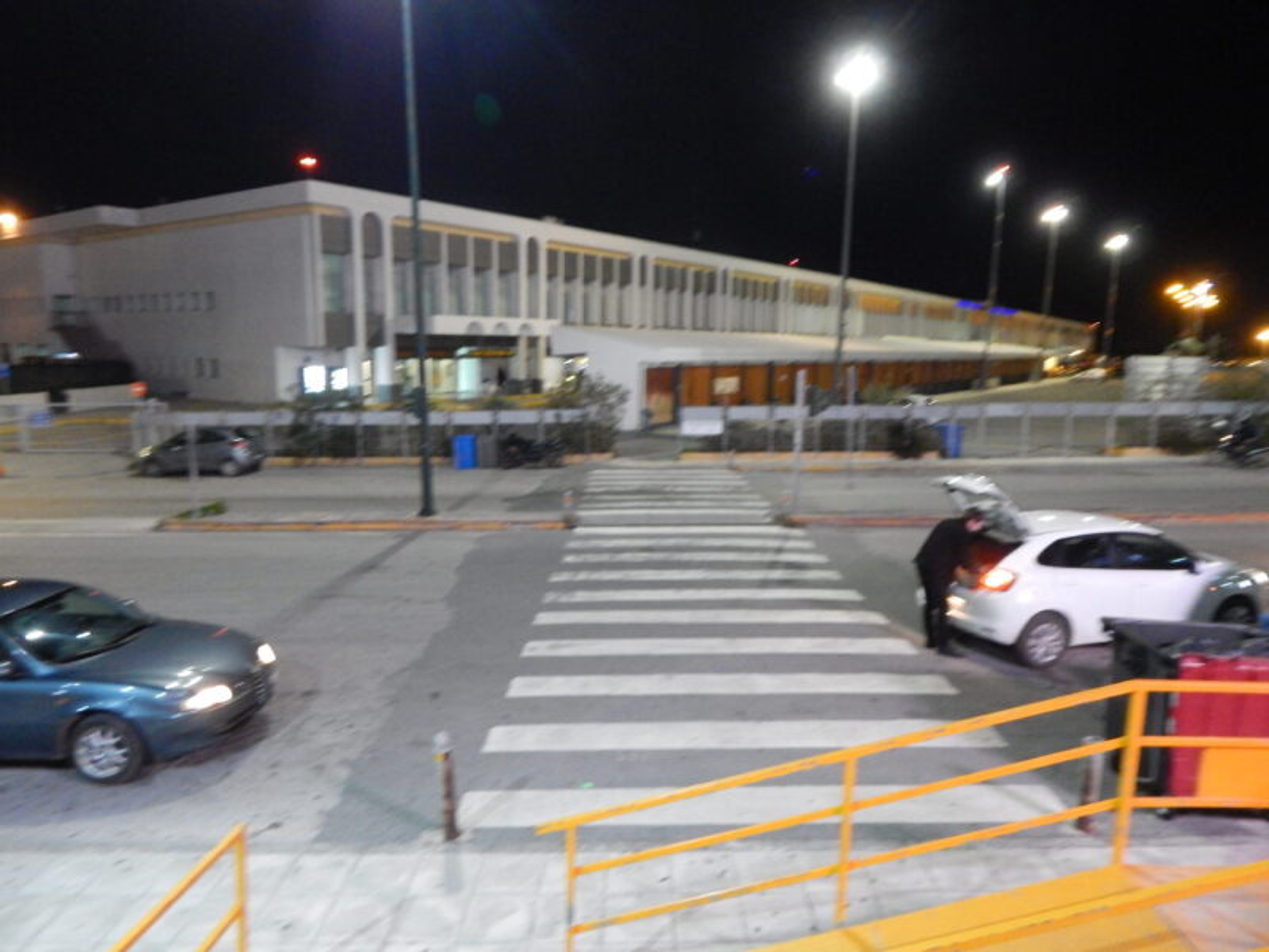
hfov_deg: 76.4
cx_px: 634
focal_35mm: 22
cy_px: 476
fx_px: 807
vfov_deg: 61.1
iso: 800
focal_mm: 4
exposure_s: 1/6
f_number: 3
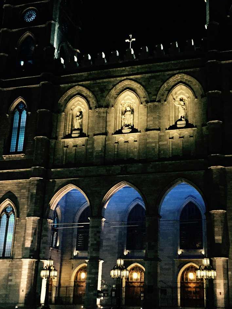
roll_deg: -1.9
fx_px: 438
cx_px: 139
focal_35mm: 49
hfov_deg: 29.6
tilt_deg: +19.3
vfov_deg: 38.9
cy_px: 153
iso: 250
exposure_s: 1/15
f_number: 2.2
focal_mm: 4.15
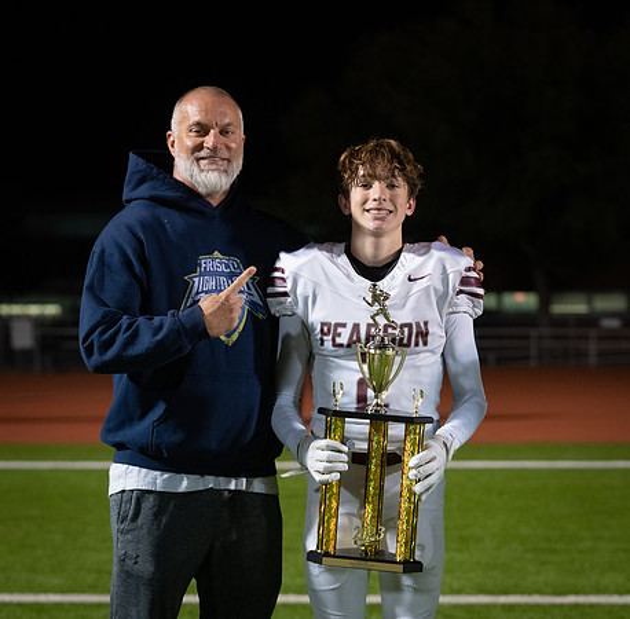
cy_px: 317
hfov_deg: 16.2
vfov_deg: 15.9
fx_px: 2216
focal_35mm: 109
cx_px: 343
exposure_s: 1/320
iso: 4000
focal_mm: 82
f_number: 3.5
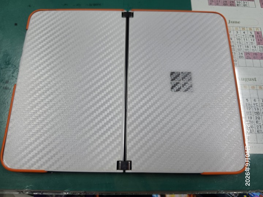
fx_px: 175
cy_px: 98
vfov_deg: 58.9
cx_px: 132
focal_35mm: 23
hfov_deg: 73.9
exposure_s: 1/120
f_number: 1.4
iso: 100
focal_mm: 6.5
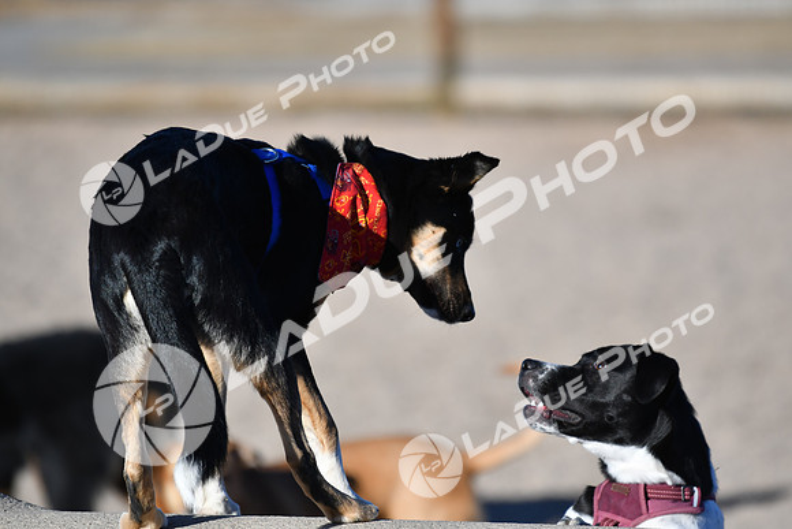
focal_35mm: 300
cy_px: 264
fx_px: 6601
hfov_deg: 6.9
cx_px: 396
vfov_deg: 4.6
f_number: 2.8
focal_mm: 200
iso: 180
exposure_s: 1/4000
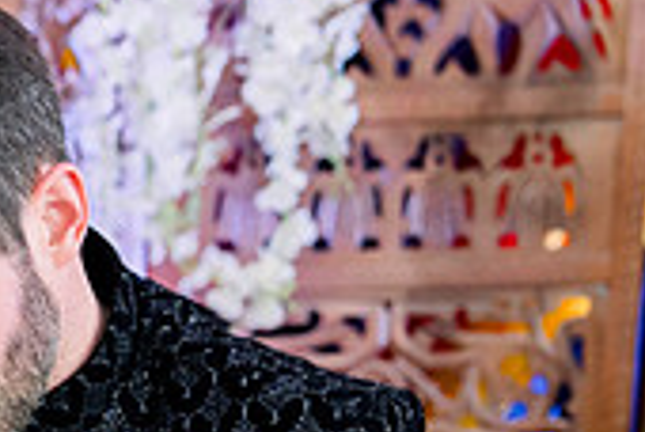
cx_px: -220
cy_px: 676
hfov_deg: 12.4
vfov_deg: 8.4
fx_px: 2872
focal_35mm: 160
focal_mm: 47
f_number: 2.8
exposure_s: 1/125
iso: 1250
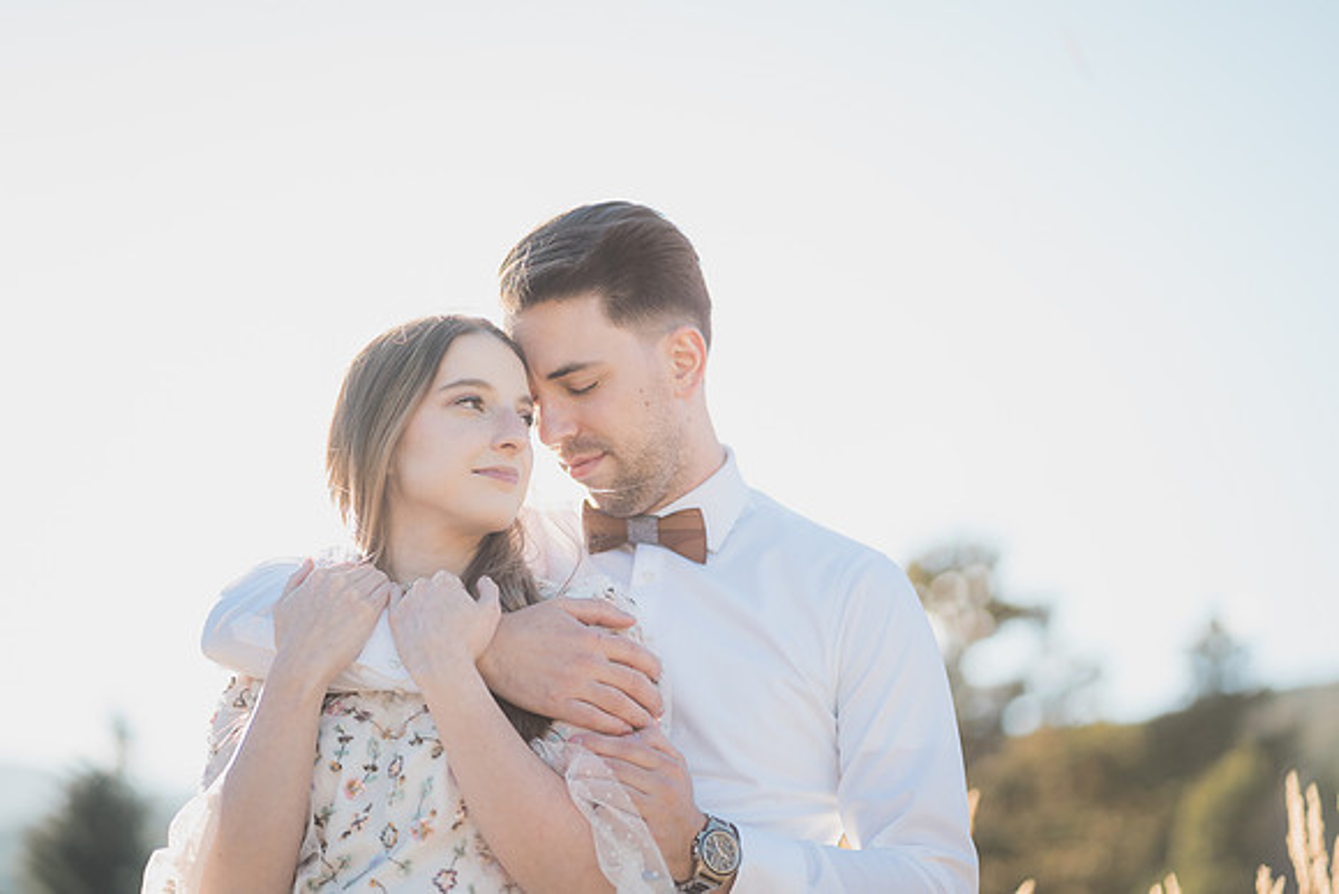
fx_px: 3211
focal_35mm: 86
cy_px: 447
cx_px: 670
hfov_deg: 23.6
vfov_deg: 15.8
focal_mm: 85
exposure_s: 1/1250
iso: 200
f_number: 1.8
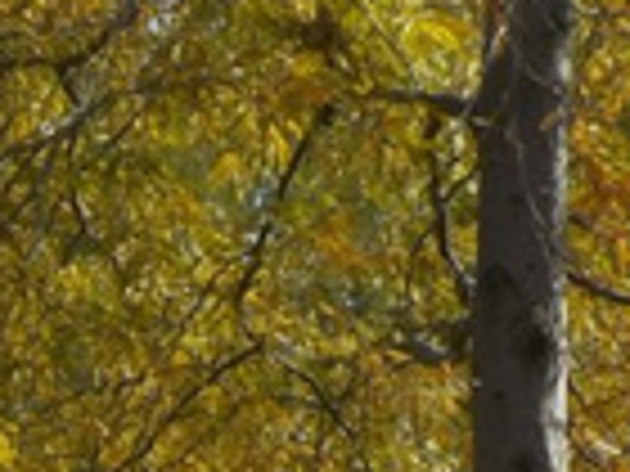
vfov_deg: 10.2
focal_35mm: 137
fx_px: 2493
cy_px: 872
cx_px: -310
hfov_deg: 13.6
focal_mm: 4.1
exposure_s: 1/500
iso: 125
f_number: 3.3
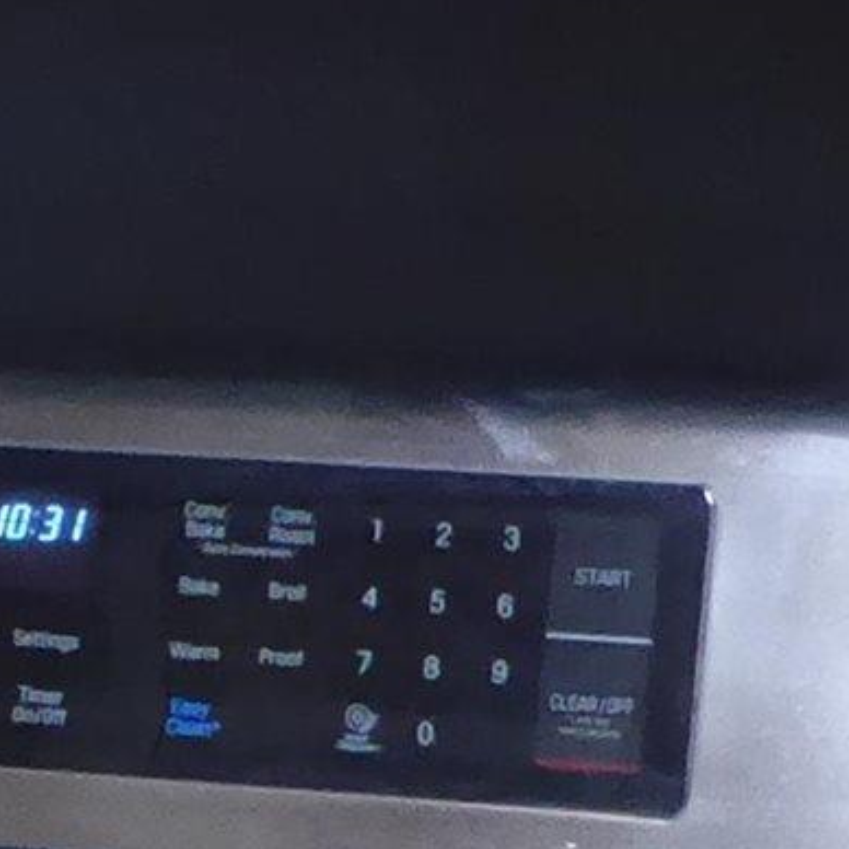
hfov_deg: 8.3
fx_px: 5633
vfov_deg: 8.5
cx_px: -685
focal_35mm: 203
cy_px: 1028
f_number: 3.5
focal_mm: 5
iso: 800
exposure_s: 1/13
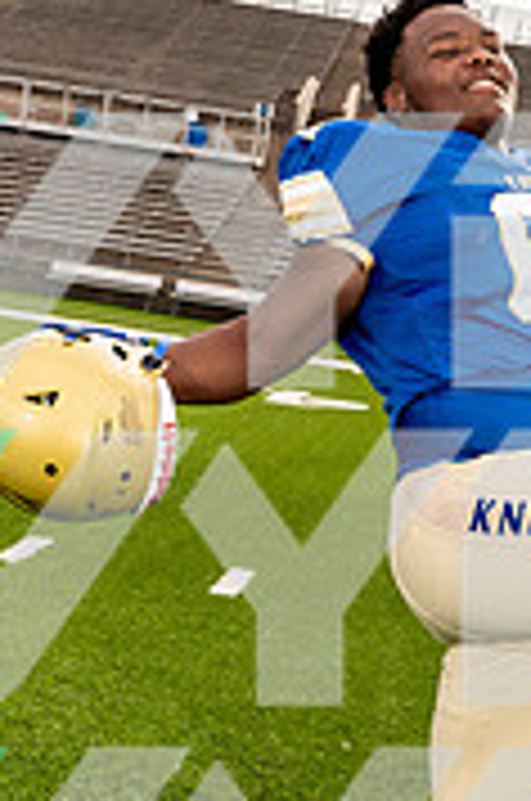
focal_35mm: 76
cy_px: 572
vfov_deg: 26.4
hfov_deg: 17.8
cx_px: 410
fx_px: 1688
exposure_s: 1/250
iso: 100
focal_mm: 30
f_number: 5.6
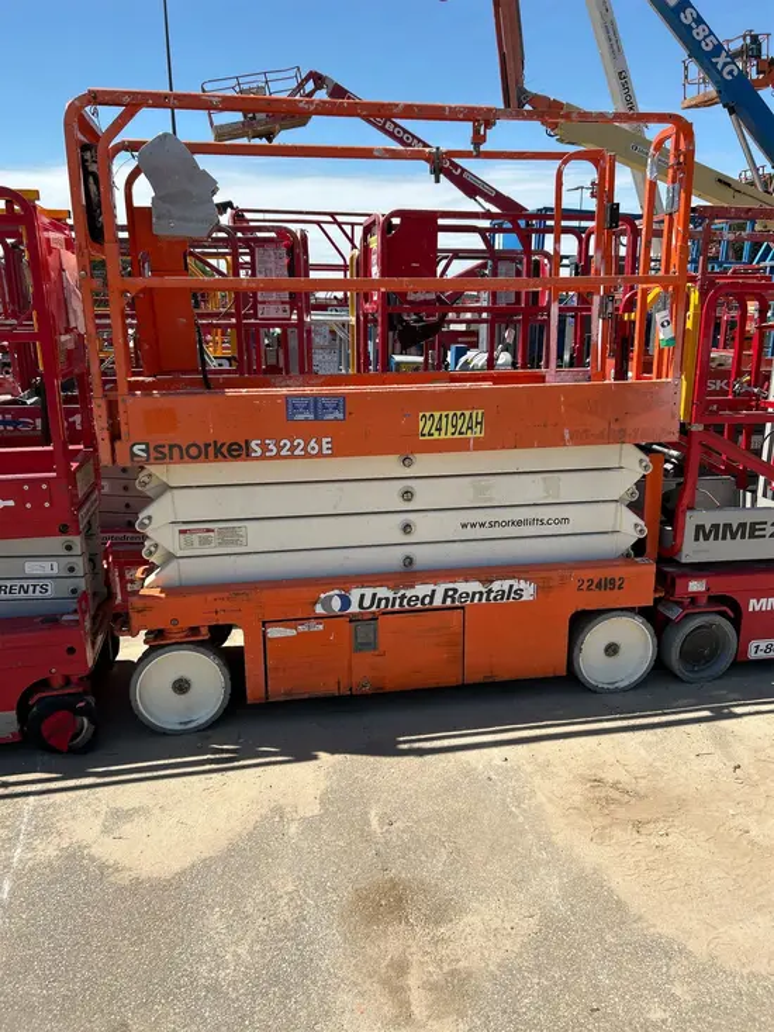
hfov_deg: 53.1
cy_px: 516
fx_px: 775
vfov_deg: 67.3
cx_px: 387
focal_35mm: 26
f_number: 1.5
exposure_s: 1/3571
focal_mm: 5.7
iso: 50
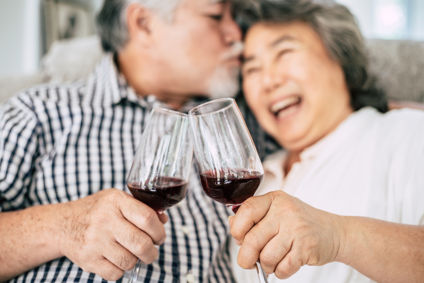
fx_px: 589
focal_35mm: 50
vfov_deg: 27.0
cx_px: 212
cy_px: 142
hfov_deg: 39.6
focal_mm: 50
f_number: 2.5
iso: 320
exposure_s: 1/40
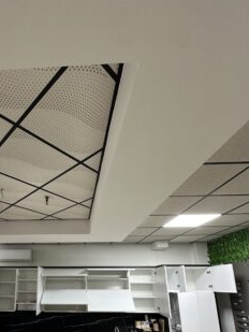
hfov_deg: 60.3
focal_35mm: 21
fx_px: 201
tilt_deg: +13.1
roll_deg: -0.2
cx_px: 64
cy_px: 240
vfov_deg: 74.6
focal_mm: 2.22
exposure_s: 1/50
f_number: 2.2
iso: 160
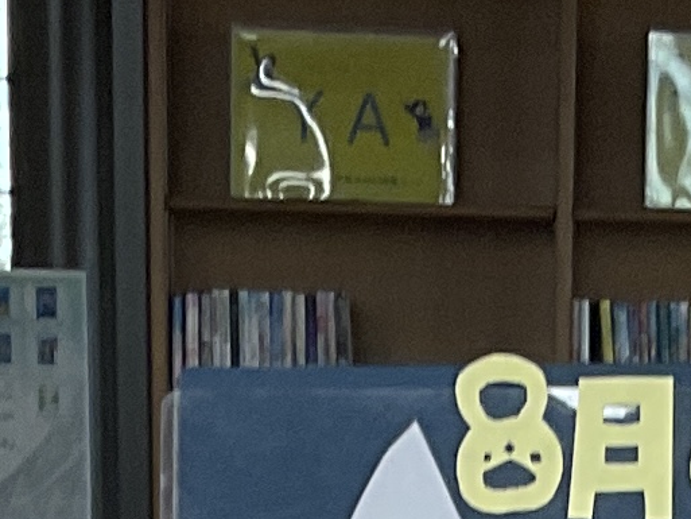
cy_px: 1831
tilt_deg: -18.7
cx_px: 625
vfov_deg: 5.8
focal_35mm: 228
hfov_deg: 8.6
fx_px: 4552
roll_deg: -0.3
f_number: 1.8
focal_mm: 3
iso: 32
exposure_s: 1/50
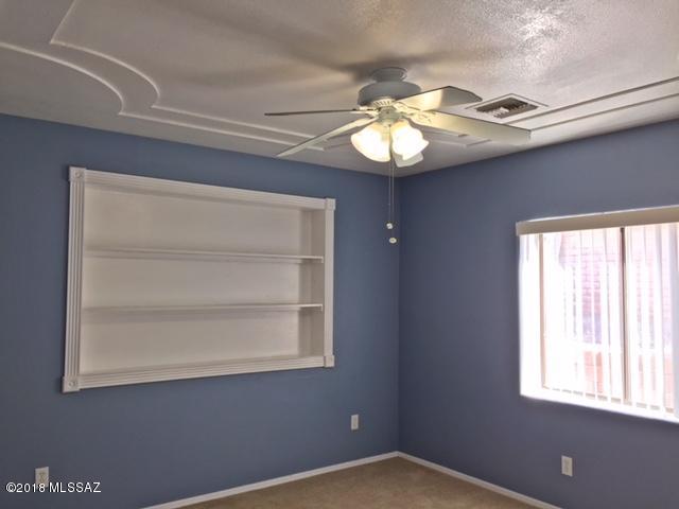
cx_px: 340
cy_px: 254
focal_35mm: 29
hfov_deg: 61.7
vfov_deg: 48.2
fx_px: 569
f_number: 2.2
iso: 40
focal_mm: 4.15
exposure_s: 1/30
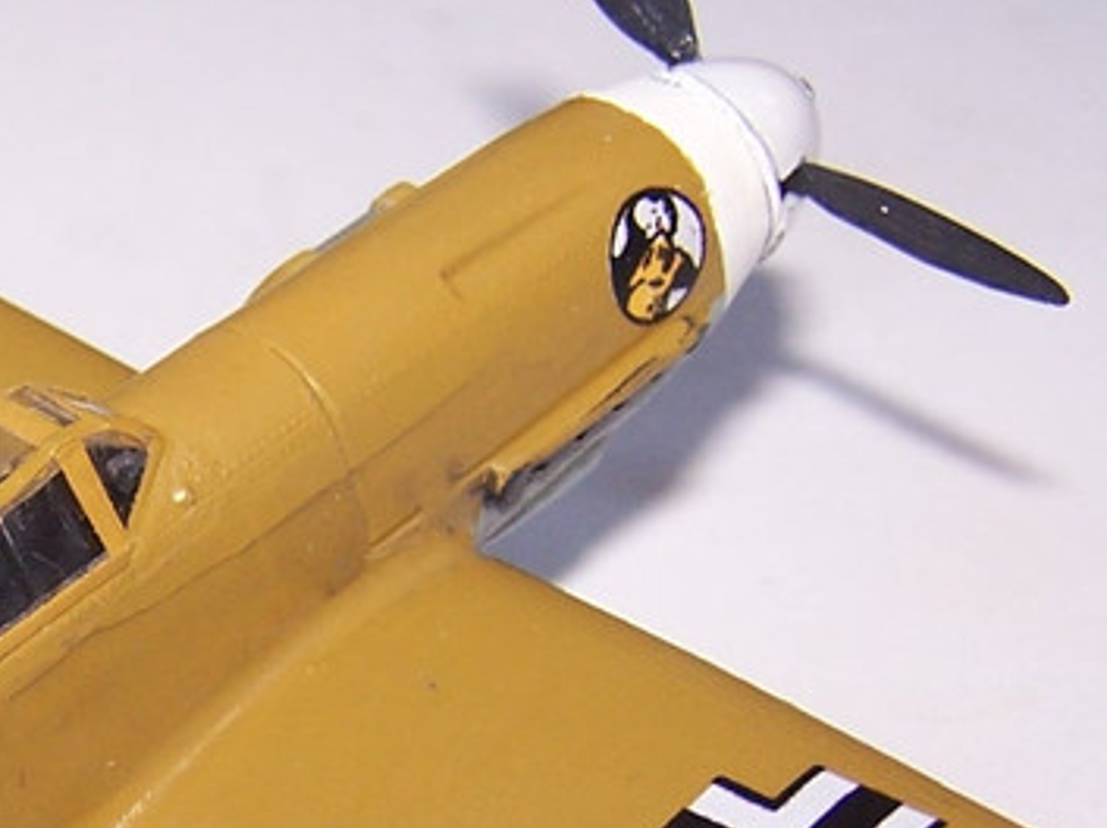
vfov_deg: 12.6
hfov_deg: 16.8
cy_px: 913
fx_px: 3674
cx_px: 27
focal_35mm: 115
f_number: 2.8
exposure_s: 1/60
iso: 80
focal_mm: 6.3
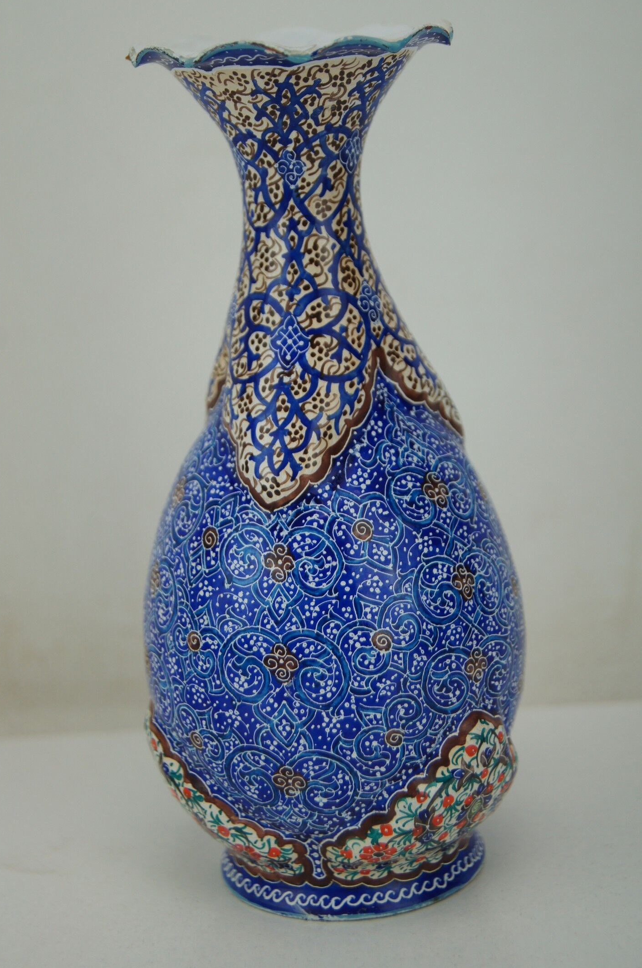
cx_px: 319
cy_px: 479
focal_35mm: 76
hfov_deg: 17.9
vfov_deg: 26.7
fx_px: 2039
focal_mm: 50
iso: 200
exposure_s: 1/160
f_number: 5.6
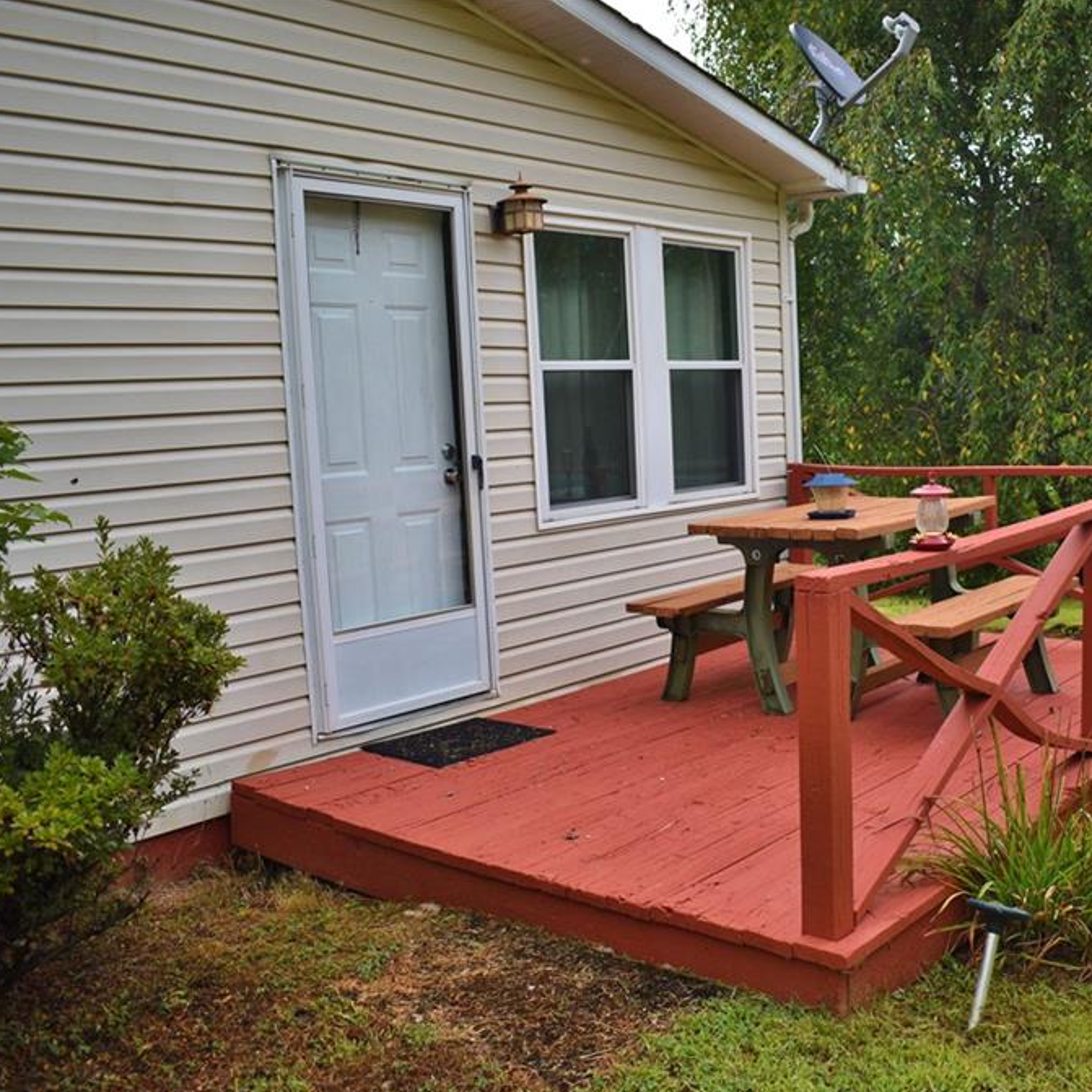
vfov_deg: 47.2
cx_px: 682
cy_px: 552
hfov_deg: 46.8
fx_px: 1249
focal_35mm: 35
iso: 400
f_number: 3.5
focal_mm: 18
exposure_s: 1/250
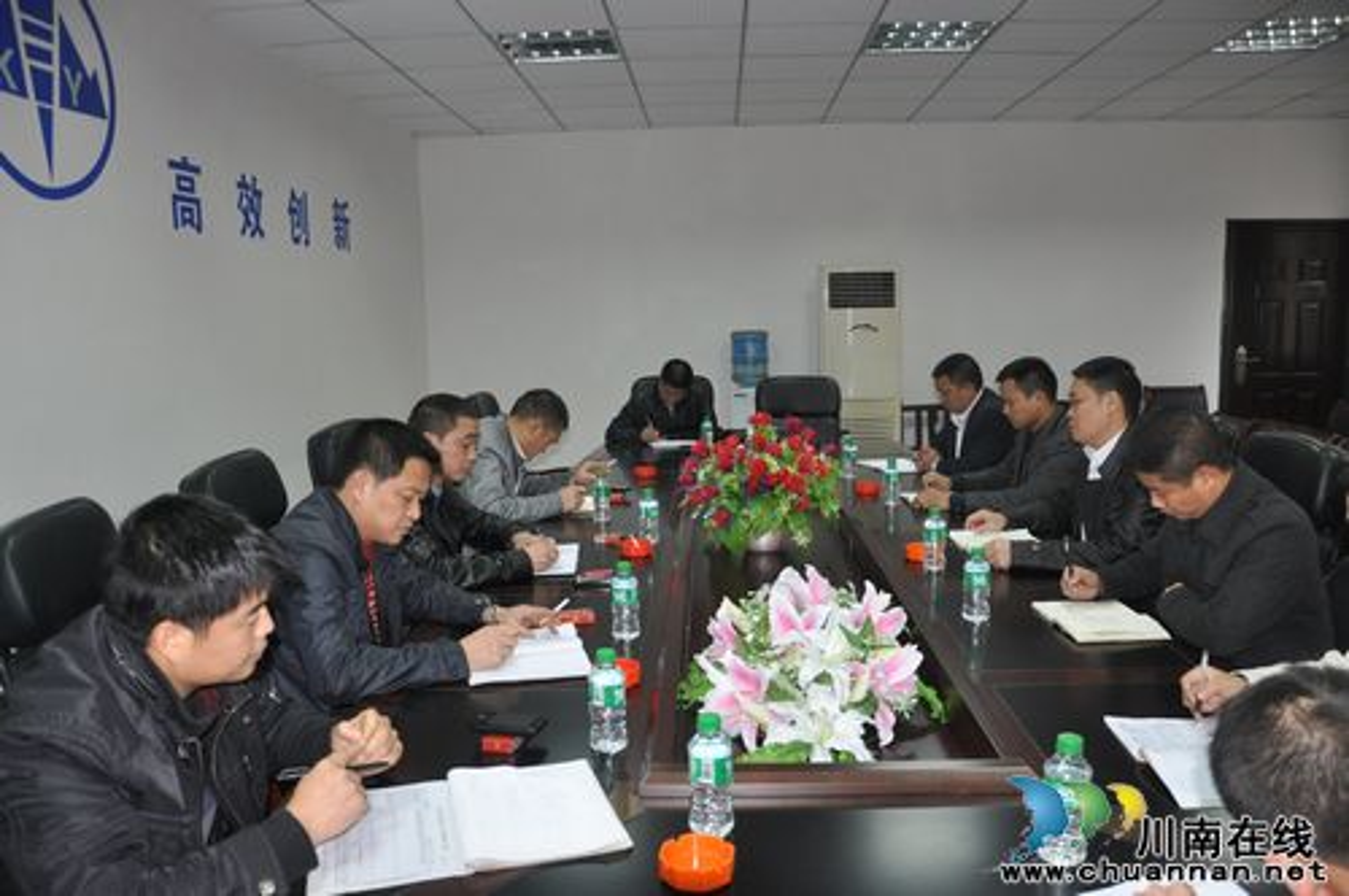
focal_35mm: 27
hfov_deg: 67.4
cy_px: 448
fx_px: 1010
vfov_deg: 47.8
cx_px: 674
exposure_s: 1/60
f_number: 3.5
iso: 800
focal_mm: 18
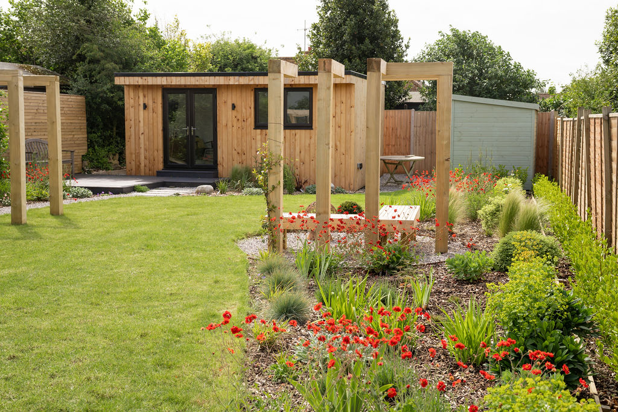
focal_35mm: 49
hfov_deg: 40.6
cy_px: 206
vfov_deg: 27.7
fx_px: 835
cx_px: 309
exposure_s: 1/200
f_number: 8
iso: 100
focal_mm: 48
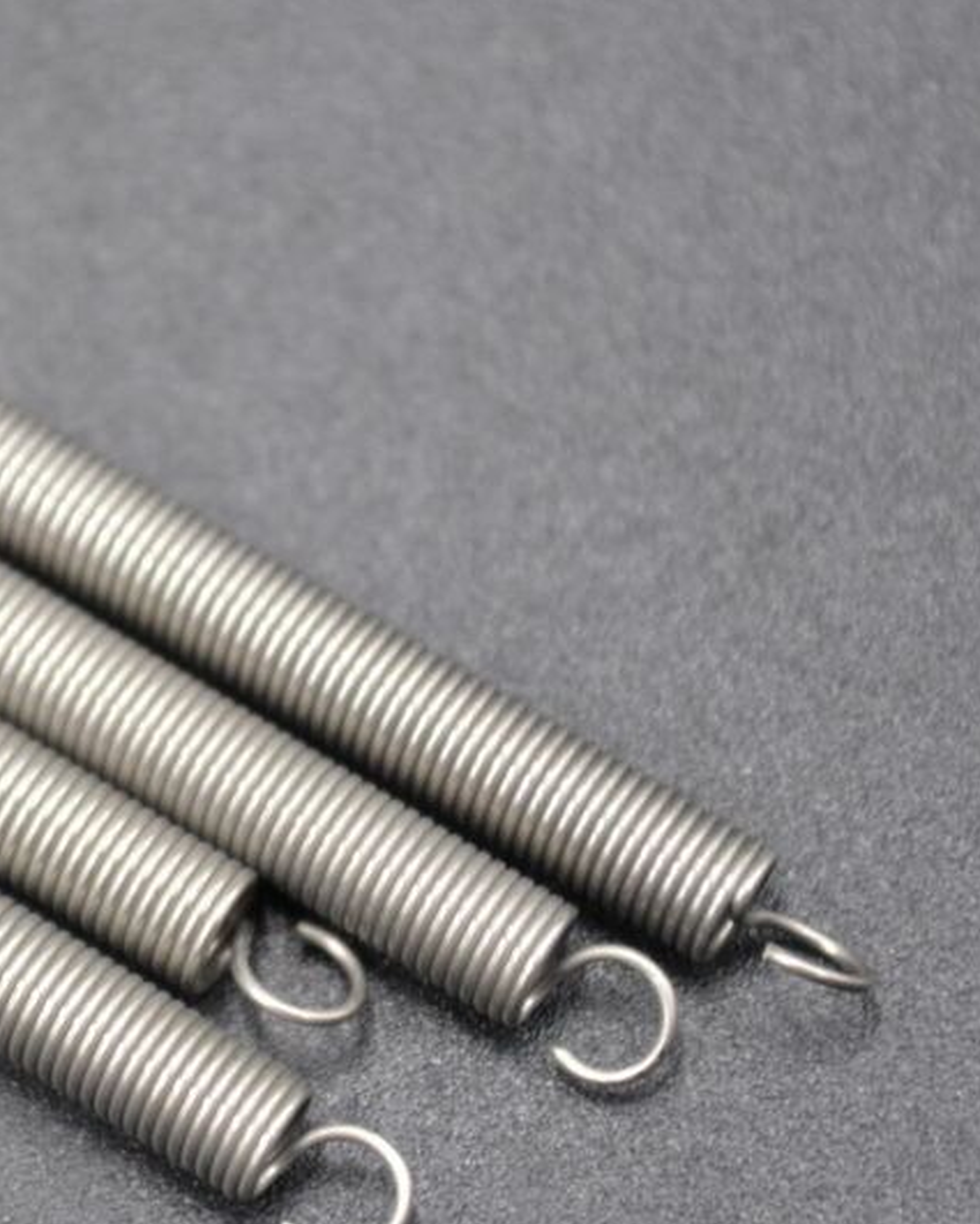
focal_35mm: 175
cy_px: 615
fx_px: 6345
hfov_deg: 8.8
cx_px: -5
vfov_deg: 11.0
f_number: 5.6
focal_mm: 55
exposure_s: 1/30
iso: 400
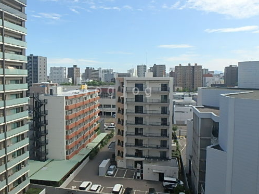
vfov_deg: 51.3
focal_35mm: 27
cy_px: 91
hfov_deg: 65.2
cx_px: 119
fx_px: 202
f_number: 6
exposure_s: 1/500
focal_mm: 3.7
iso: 125
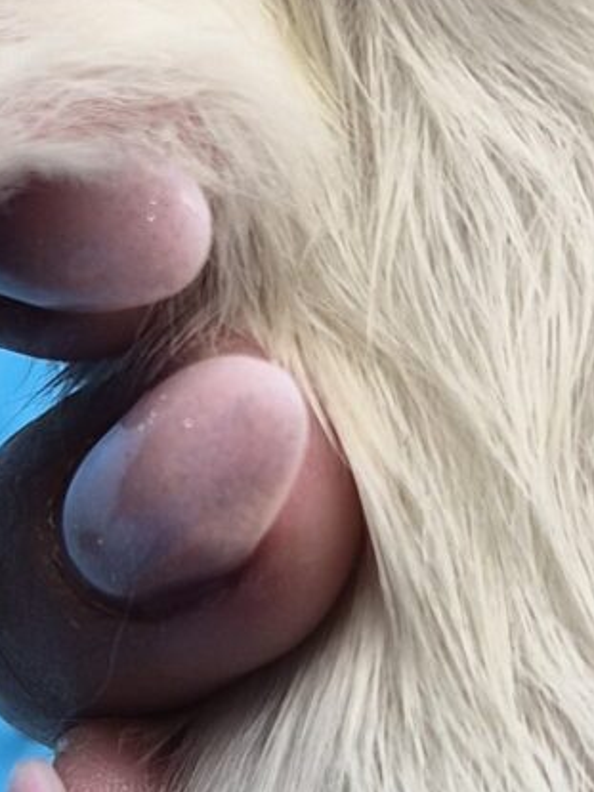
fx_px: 3251
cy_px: 616
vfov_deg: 13.8
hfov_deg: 10.4
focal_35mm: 142
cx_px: 199
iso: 80
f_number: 1.8
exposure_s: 1/1010
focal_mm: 5.4
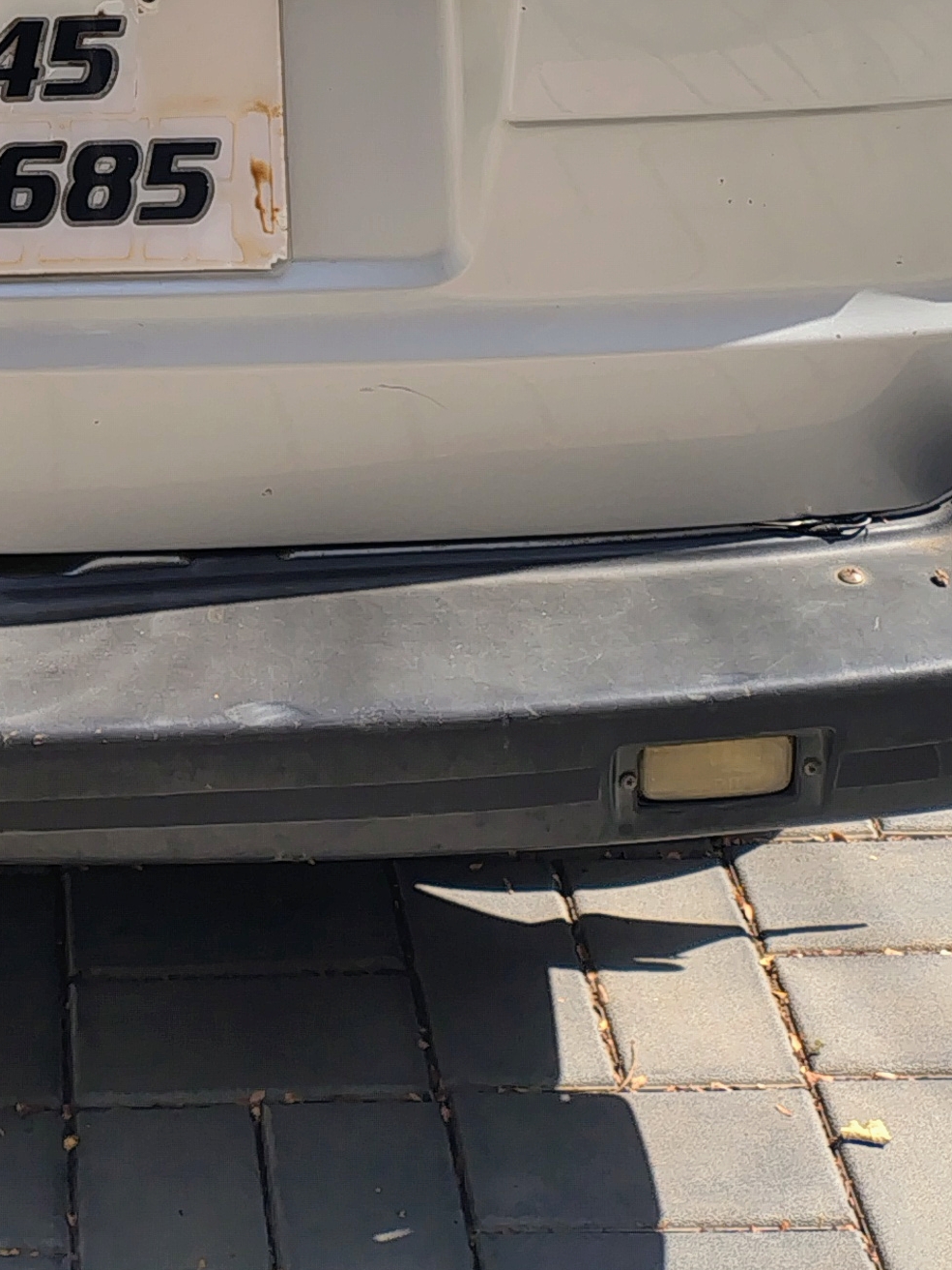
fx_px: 2860
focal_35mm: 78
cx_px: -14
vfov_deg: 21.1
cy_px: -651
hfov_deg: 18.4
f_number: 1.7
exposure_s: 1/1300
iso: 149
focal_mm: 4.71
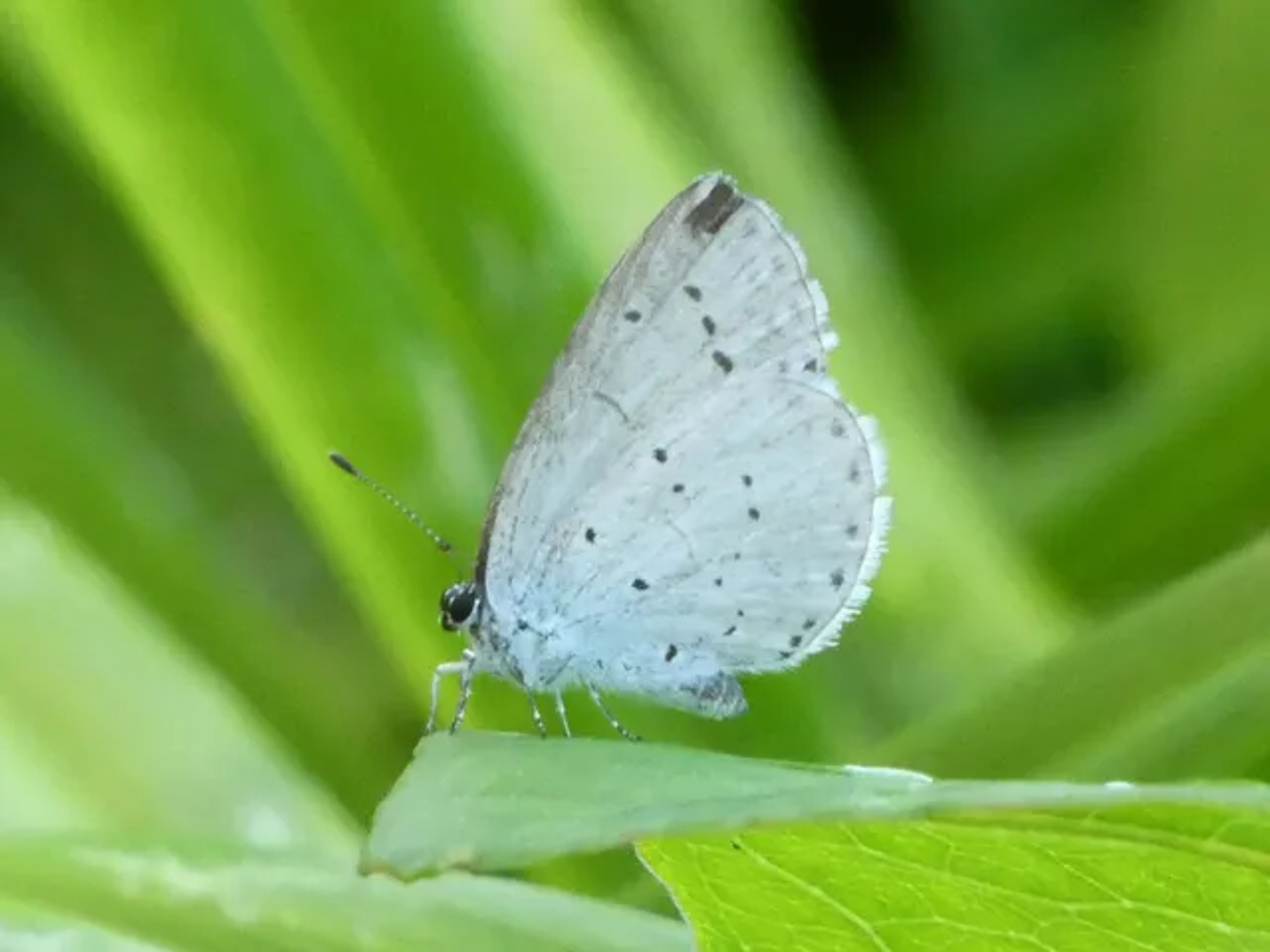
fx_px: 22820
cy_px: 476
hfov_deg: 3.2
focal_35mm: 622
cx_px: 635
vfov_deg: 2.4
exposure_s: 1/100
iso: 800
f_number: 5.6
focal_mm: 111.5
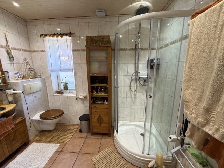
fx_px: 91
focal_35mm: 14
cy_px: 84
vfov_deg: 85.7
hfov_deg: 102.1
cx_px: 112
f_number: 2.2
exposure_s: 1/50
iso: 250
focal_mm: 2.22
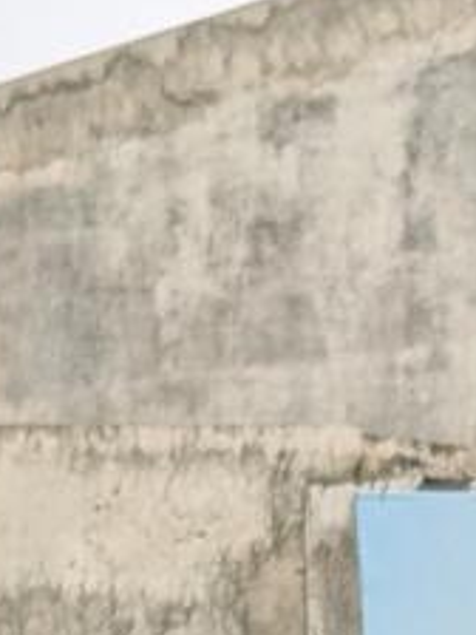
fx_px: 6270
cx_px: 527
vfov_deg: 5.3
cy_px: 2184
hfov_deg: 4.3
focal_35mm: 342
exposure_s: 1/974
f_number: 1.85
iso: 37
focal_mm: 6.81
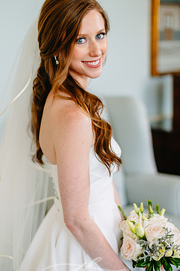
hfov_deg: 21.8
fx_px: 466
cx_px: 80
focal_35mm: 62
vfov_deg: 32.4
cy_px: 142
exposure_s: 1/200
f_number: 2
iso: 250
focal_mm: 50
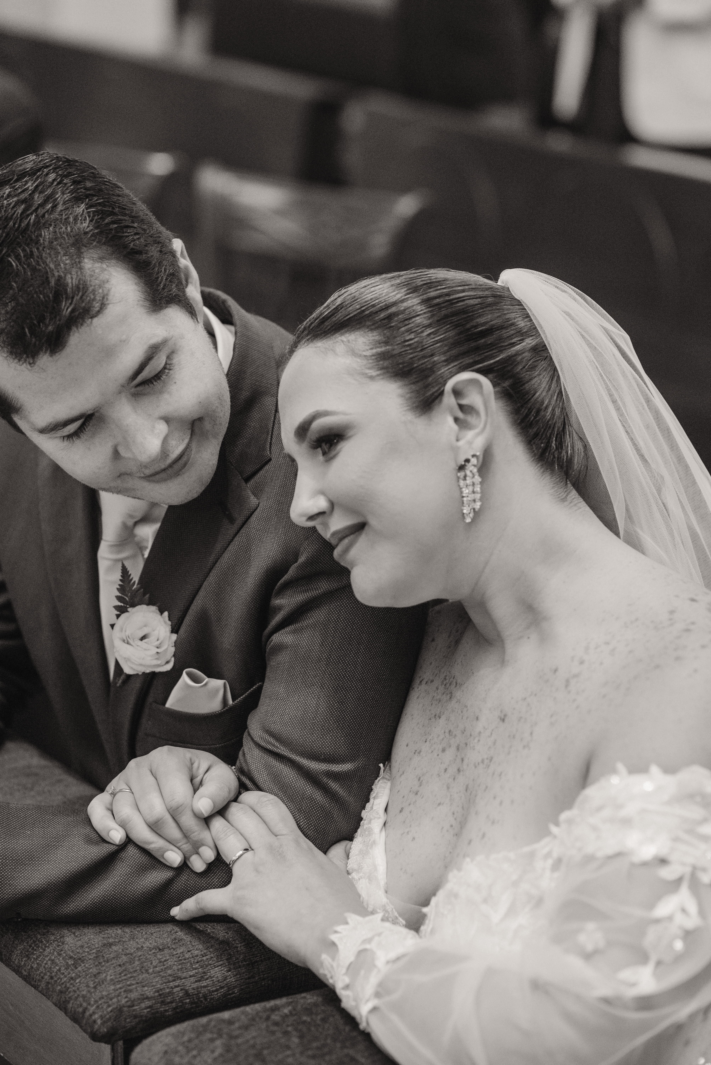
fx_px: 2516
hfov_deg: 16.1
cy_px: 532
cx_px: 356
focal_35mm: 85
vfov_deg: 23.9
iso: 1600
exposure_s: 1/160
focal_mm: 85
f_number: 2.8
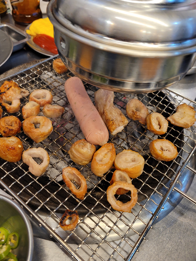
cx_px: 98
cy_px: 130
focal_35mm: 26
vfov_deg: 67.3
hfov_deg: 53.1
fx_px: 196
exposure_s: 1/60
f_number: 1.8
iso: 200
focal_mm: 5.4
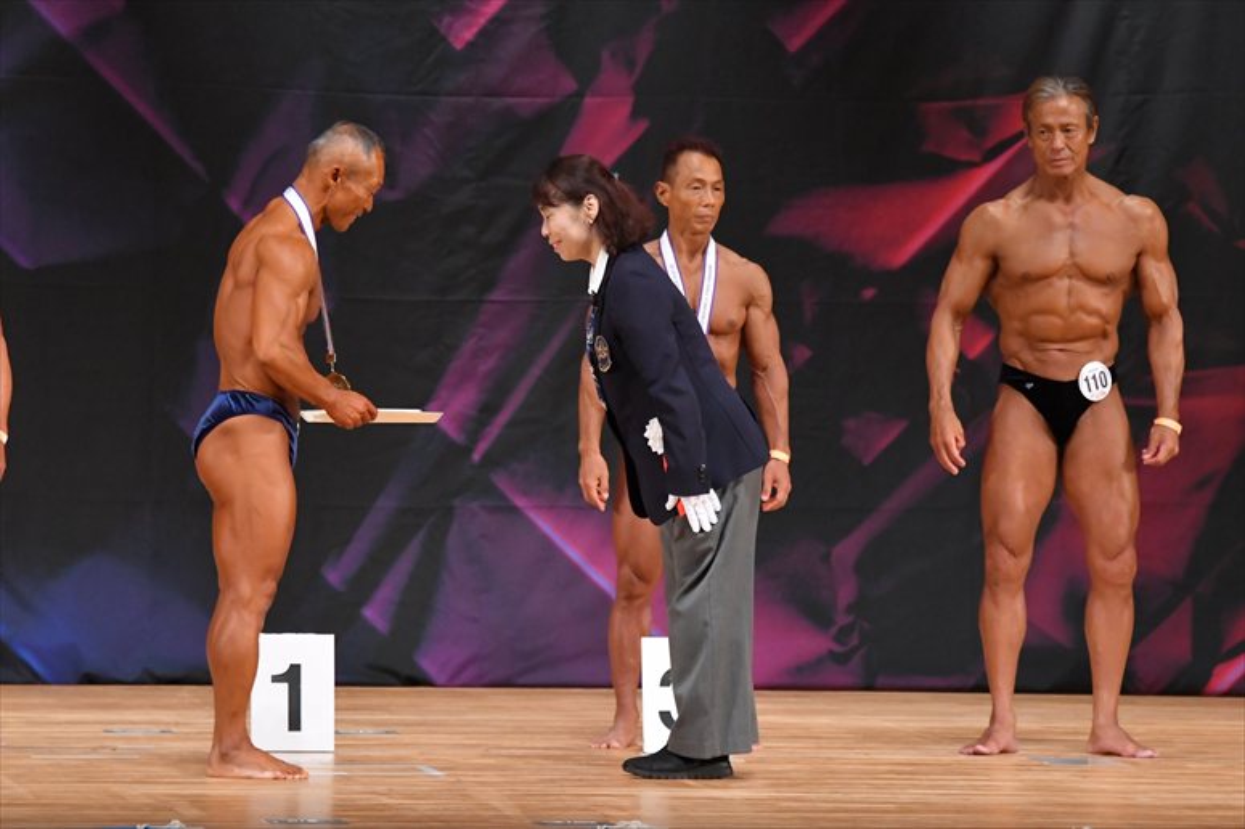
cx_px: 622
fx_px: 9333
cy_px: 414
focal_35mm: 270
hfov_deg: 7.6
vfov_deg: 5.1
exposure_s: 1/400
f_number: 5.6
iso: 5000
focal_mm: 180
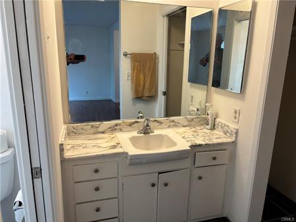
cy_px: 111
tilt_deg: -13.1
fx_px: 222
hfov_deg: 67.3
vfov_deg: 53.0
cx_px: 148
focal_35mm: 26
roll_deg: -0.7
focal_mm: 5.96
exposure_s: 1/60
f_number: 1.6
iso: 125
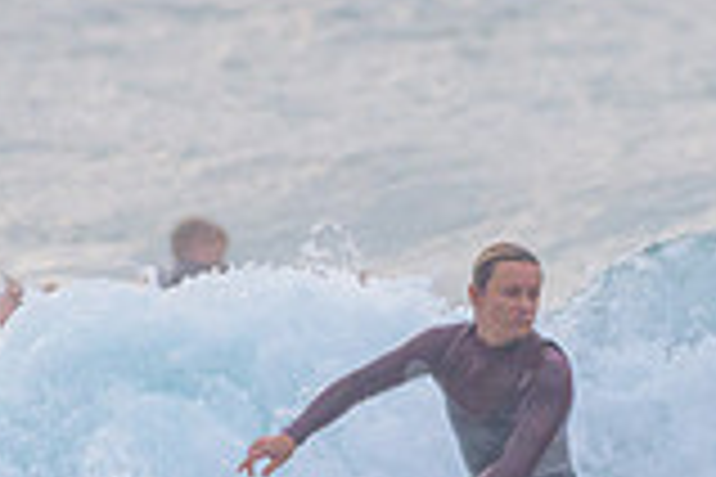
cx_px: 546
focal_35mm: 2235
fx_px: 44448
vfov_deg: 0.6
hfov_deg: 0.9
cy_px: 575
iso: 500
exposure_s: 1/1250
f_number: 5.6
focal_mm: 500
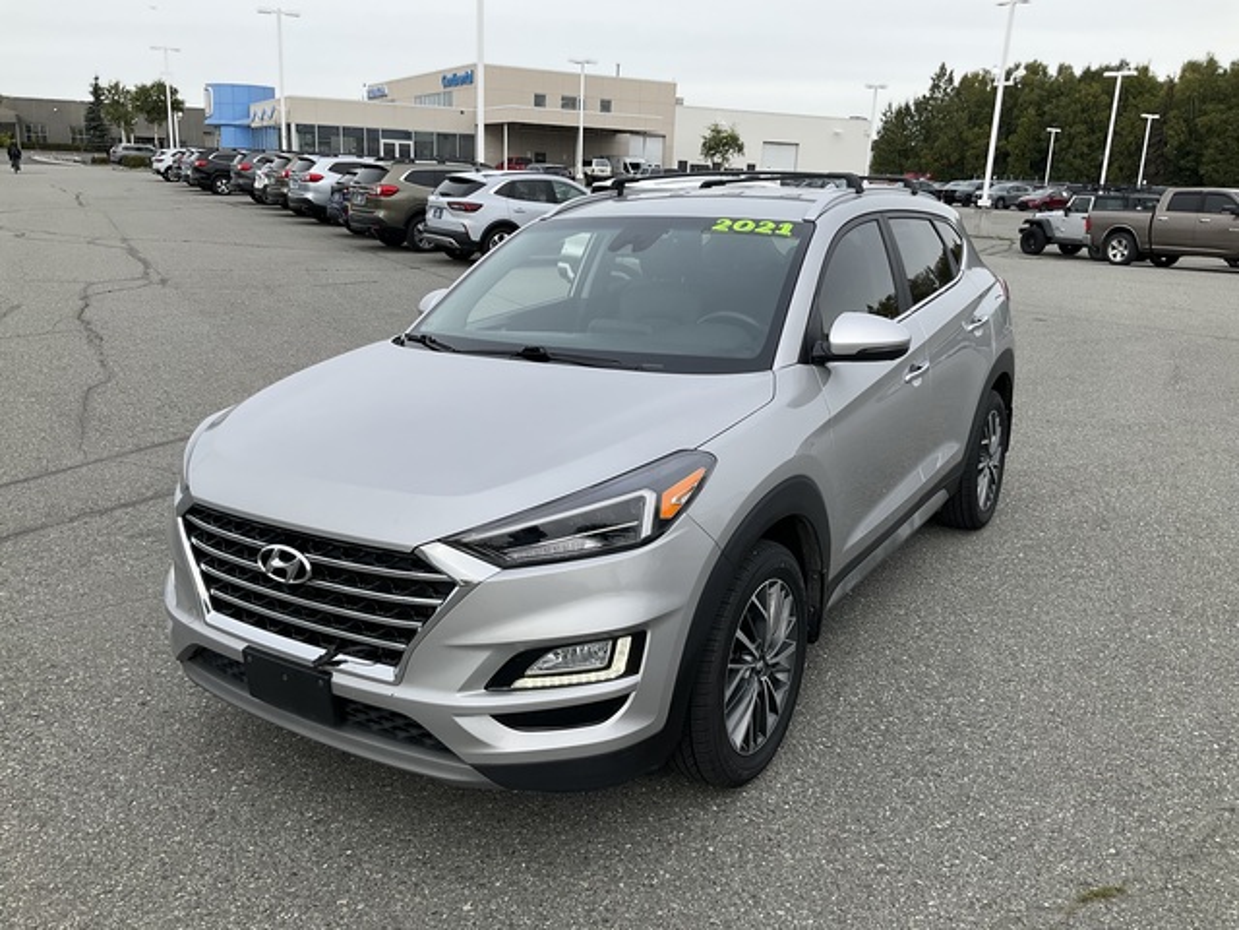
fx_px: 1038
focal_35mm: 29
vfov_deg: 48.2
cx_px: 620
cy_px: 465
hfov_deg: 61.7
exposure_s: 1/749
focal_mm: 3
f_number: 1.8
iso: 25
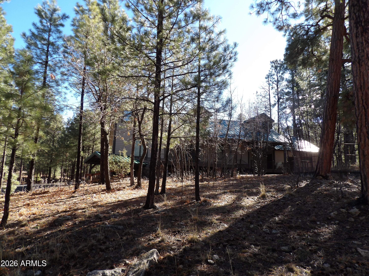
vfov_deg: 56.8
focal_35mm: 24
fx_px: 256
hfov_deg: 71.6
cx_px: 184
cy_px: 138
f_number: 3.2
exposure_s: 1/227
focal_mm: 4.3
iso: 100
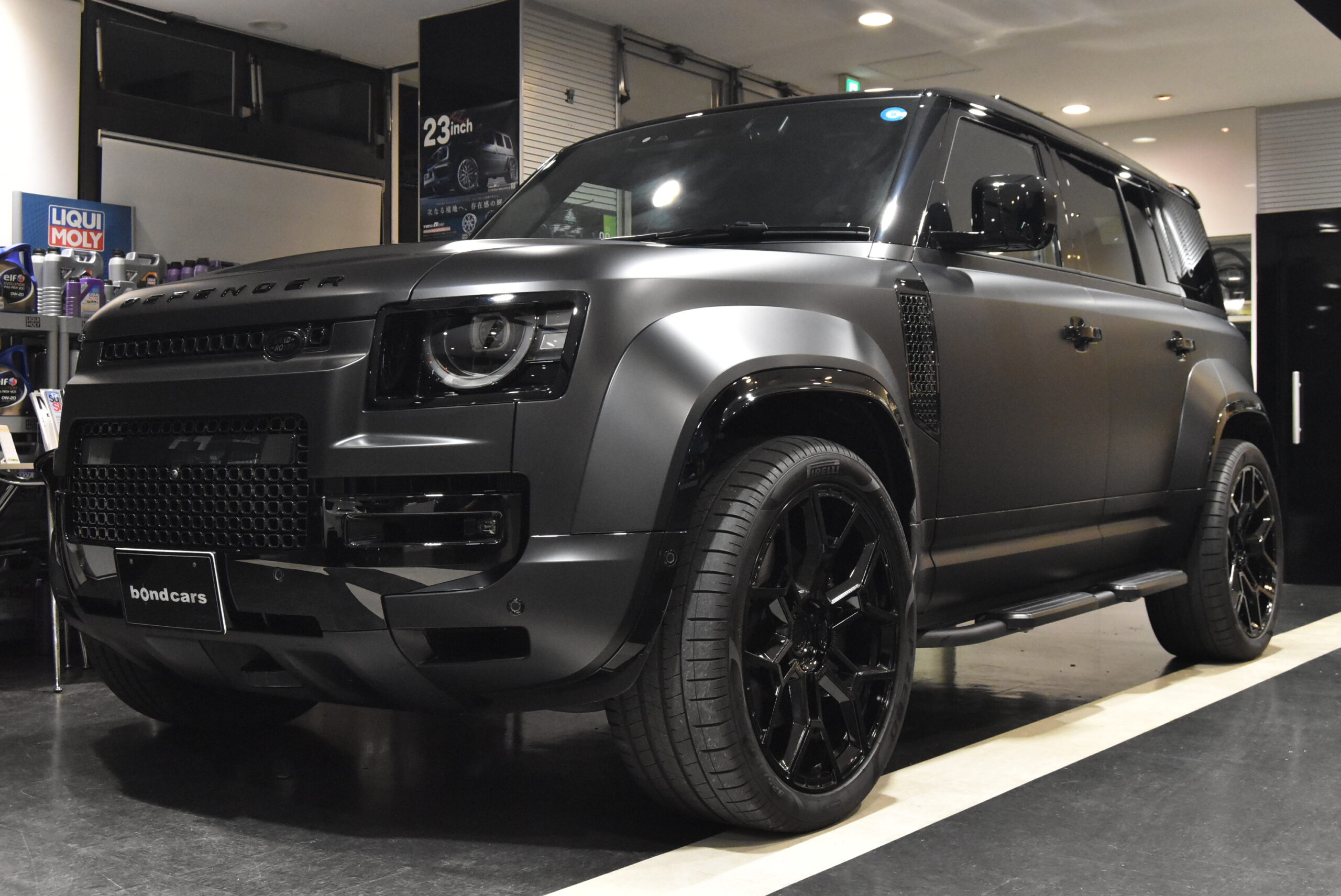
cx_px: 670
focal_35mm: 39
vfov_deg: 34.3
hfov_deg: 49.5
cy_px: 448
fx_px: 1454
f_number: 8
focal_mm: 26
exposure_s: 1/40
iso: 4500
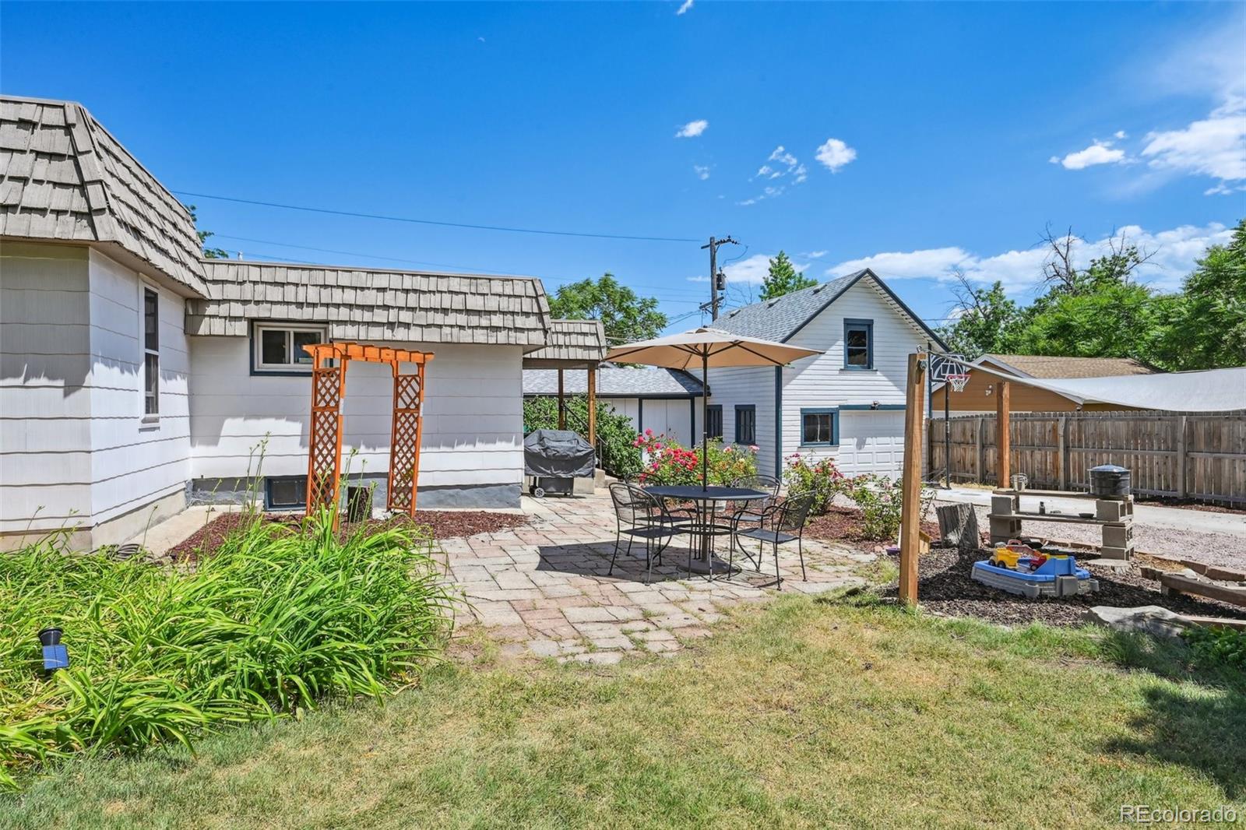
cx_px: 623
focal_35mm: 20
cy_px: 415
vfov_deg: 63.2
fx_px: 675
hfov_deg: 85.4
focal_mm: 19.5
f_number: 11
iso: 400
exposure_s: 1/640
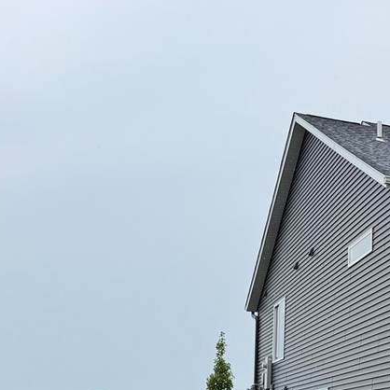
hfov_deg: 24.3
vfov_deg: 25.4
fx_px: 829
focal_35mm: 65
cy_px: 372
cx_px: 453
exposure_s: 1/1464
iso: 80
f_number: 1.78
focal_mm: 6.76
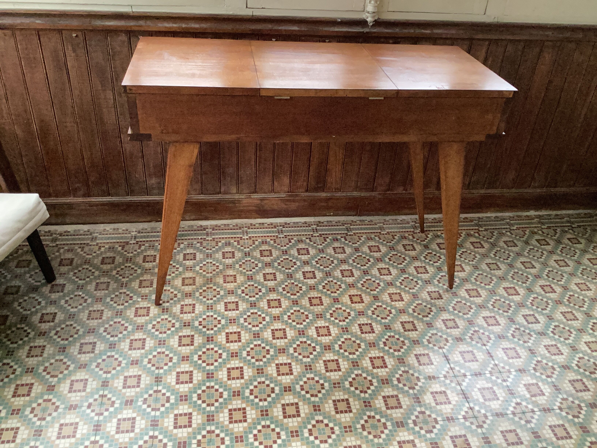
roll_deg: -4.3
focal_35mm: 31
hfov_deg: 58.4
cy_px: 224
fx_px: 535
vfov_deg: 45.4
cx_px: 298
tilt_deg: -33.3
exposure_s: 1/33
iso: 400
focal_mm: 3.3
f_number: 2.4
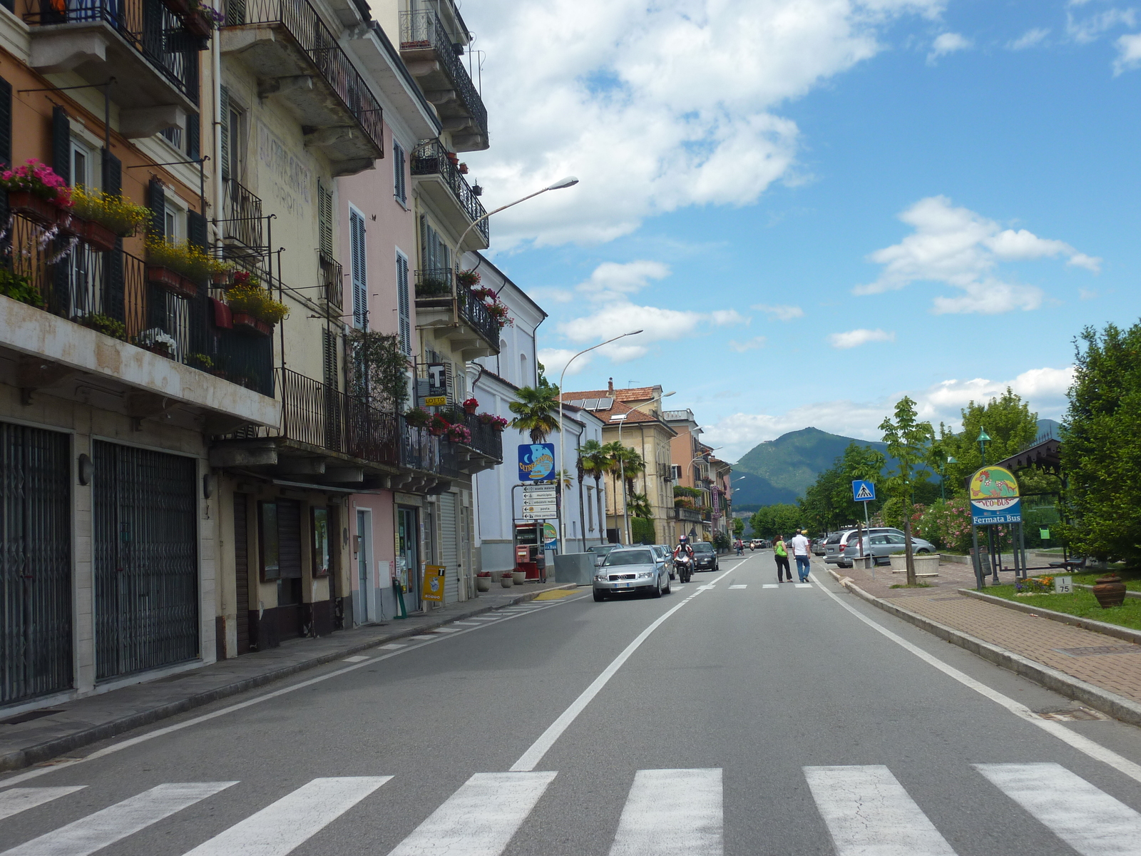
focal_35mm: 37
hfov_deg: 50.1
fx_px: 1220
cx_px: 570
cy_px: 428
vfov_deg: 38.7
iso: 80
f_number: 5
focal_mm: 6.1
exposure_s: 1/400
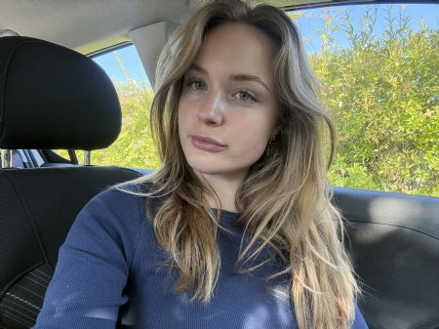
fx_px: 292
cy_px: 164
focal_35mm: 23
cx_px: 220
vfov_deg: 58.8
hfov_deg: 74.0
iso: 80
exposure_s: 1/66
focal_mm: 2.69
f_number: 1.9
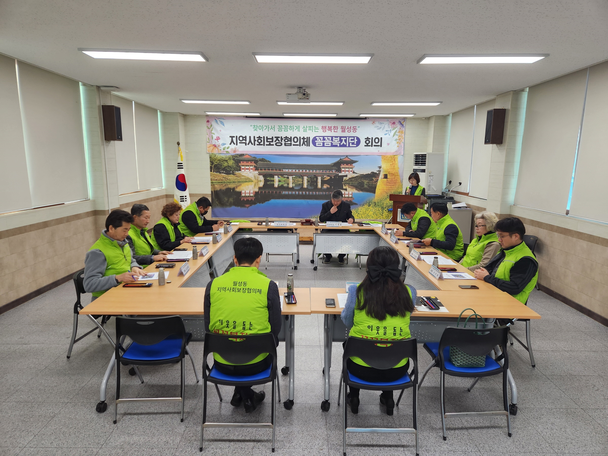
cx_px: 304
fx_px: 404
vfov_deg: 58.9
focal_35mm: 23
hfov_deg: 73.9
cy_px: 228
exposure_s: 1/120
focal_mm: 5.4
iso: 100
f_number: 1.8
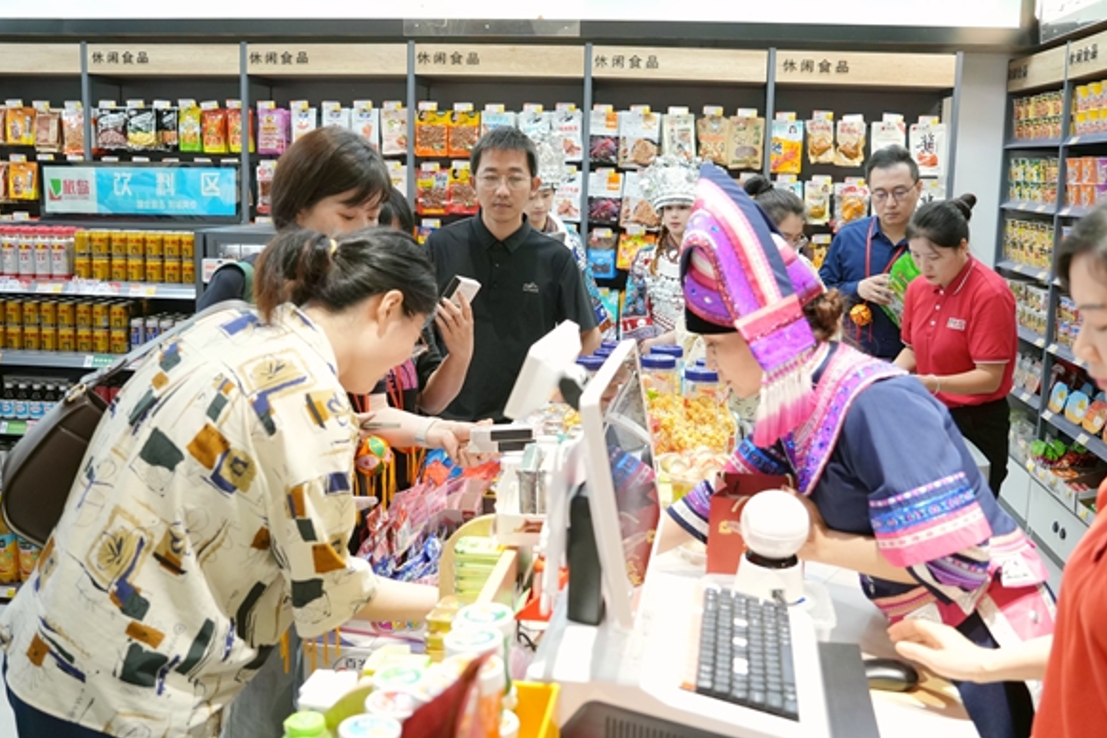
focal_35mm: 35
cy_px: 361
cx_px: 565
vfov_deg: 38.1
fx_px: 1069
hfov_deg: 54.7
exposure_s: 1/200
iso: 1000
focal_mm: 22.5
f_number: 2.8
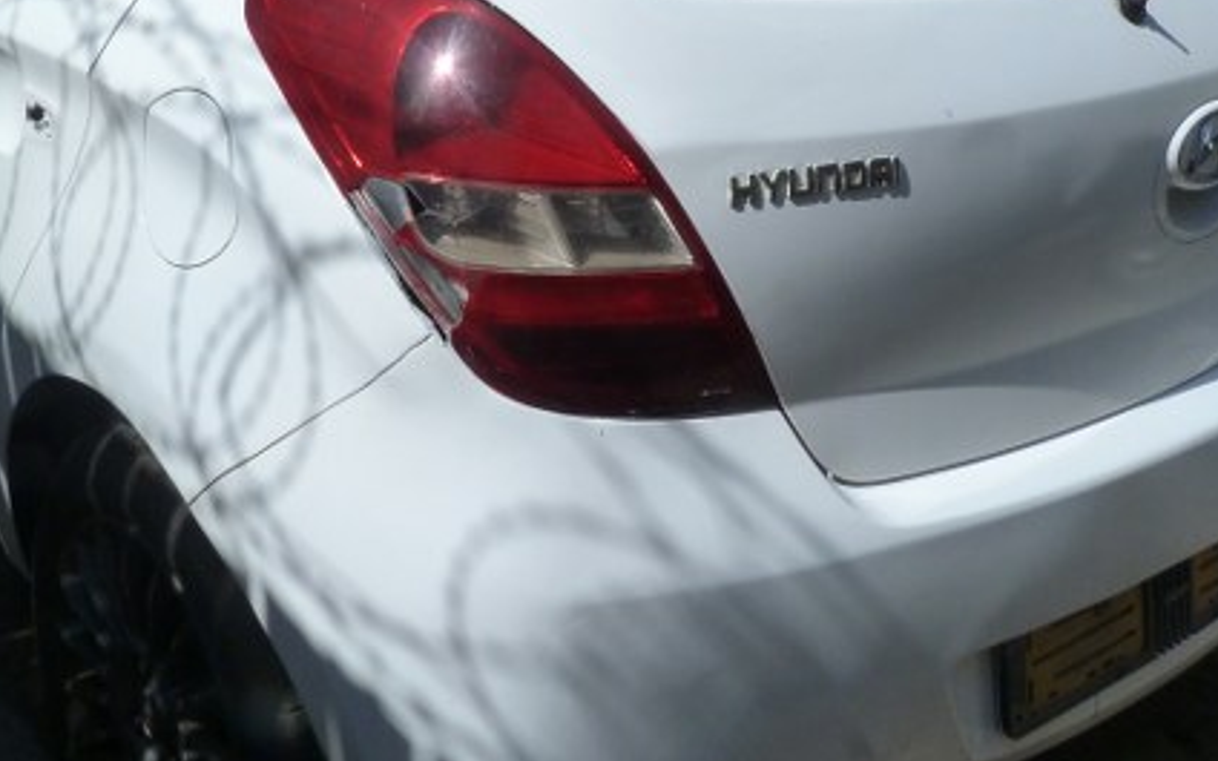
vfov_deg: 25.5
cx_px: 497
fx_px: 1660
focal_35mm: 50
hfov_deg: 40.2
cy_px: 198
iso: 125
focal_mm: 4.5
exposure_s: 1/640
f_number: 5.6
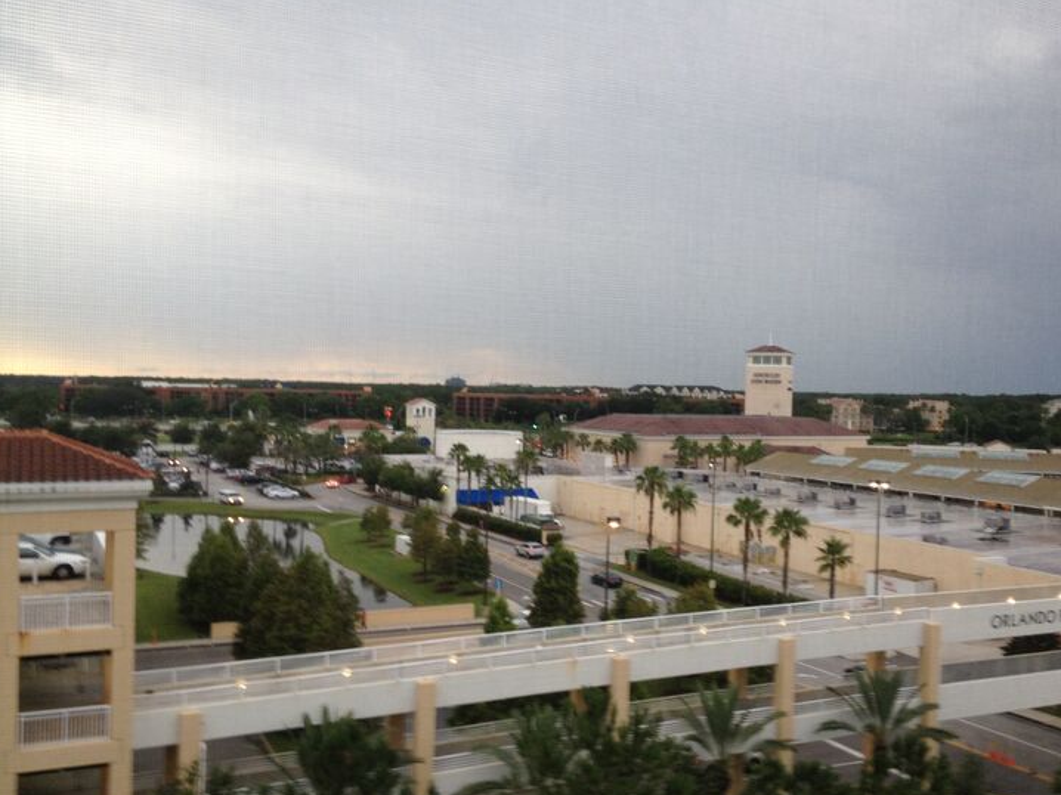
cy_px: 440
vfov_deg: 35.9
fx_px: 1226
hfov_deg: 46.7
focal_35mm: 40
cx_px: 604
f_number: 2.4
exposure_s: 1/40
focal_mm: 4.28
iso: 50
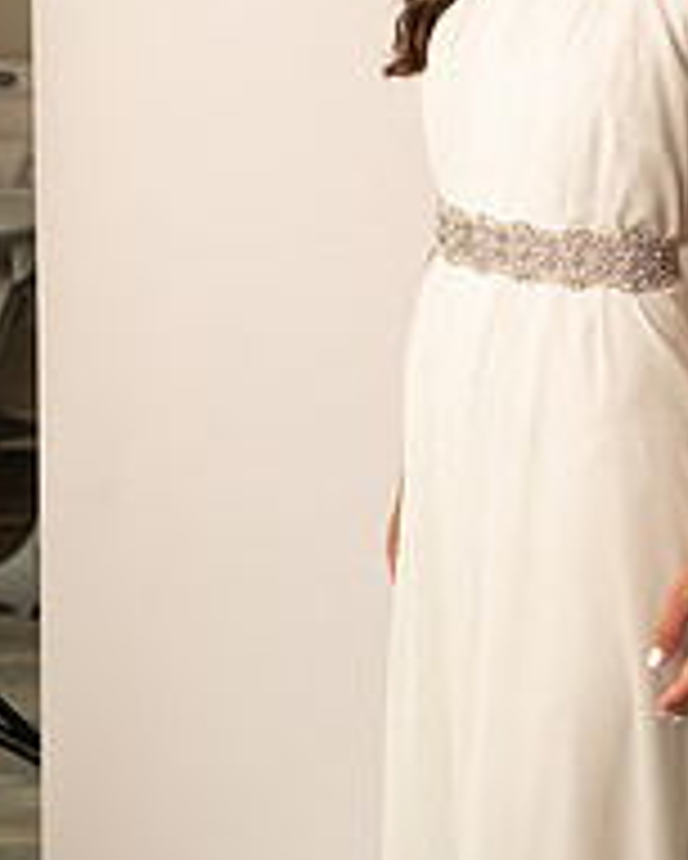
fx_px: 1348
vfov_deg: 33.8
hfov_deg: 27.8
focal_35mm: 53
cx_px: 594
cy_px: 122
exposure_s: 1/160
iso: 100
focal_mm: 24
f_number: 3.2
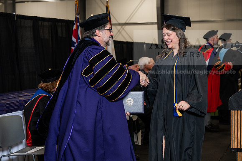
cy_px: 80
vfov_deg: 19.5
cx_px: 121
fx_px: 471
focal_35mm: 70
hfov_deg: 28.8
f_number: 4.5
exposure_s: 1/200
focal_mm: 70
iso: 1250
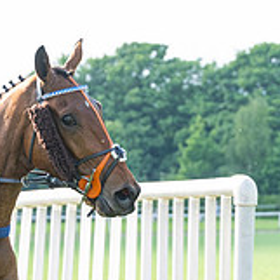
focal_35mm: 378
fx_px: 3459
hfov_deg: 4.6
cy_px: 292
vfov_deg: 4.6
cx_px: -132
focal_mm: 70
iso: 400
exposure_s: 1/800
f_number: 4
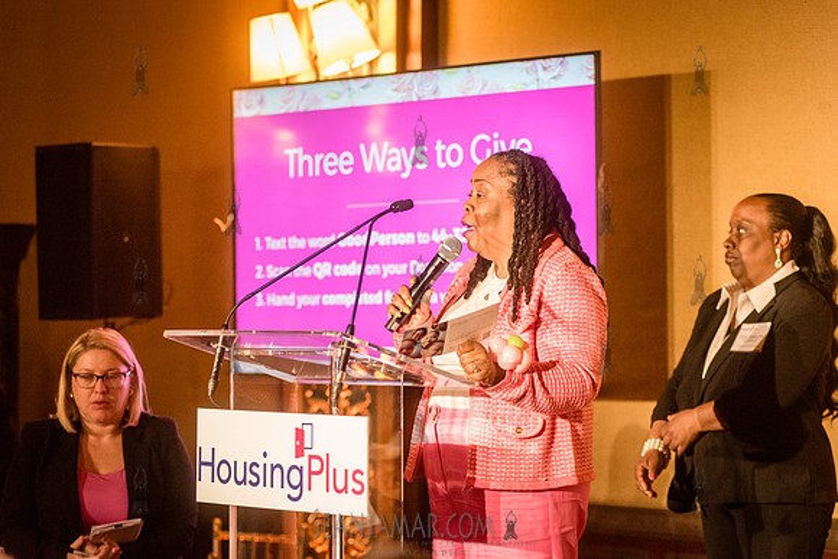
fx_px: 2663
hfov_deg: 17.9
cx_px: 419
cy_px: 280
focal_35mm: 114
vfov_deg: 12.0
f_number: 3.5
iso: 6400
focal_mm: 112
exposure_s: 1/200
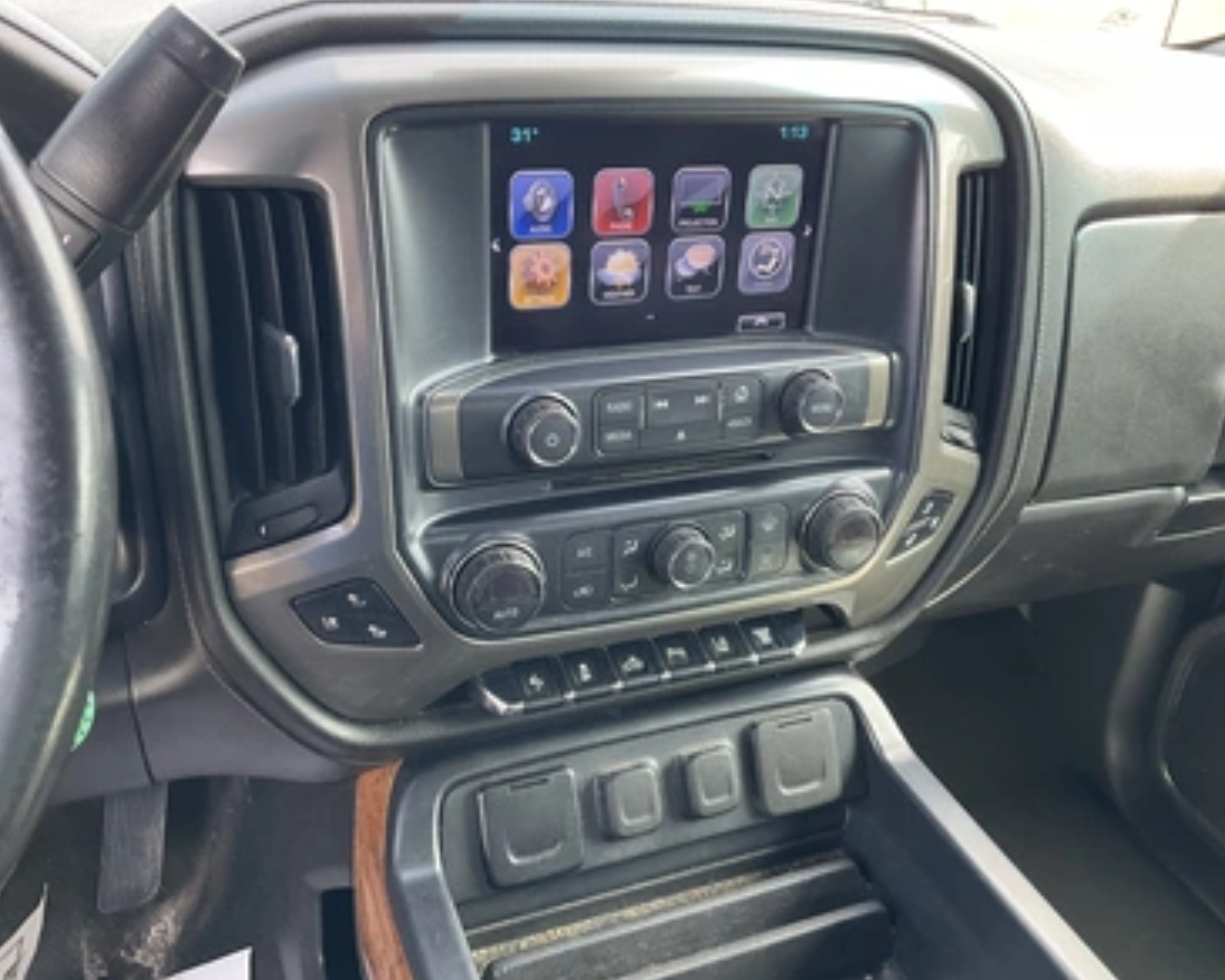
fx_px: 1124
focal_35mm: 31
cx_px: 607
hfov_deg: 57.2
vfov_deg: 47.1
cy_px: 480
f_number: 1.8
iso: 64
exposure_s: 1/122
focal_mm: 3
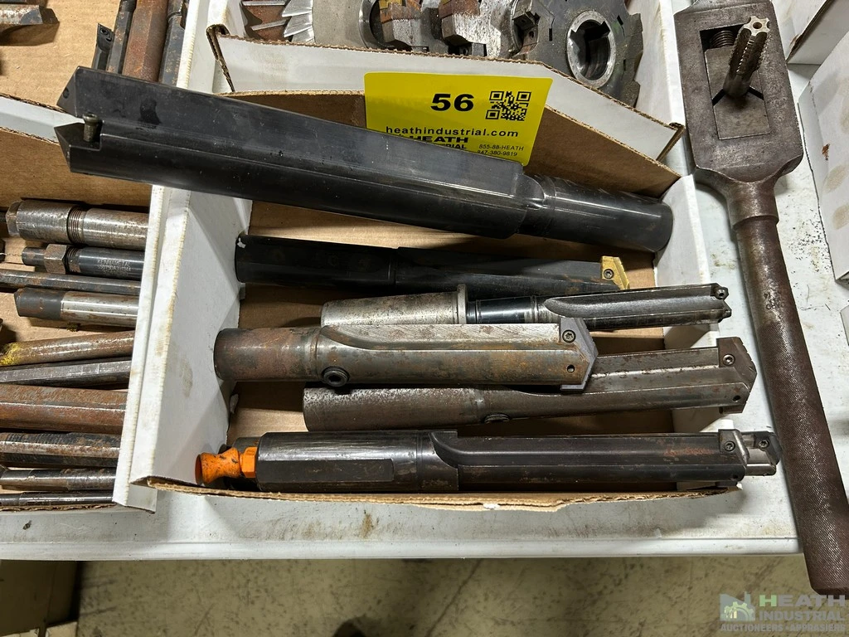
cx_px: 424
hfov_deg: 67.3
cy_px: 318
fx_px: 638
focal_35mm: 26
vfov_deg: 53.1
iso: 125
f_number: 1.5
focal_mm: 5.7
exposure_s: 1/60
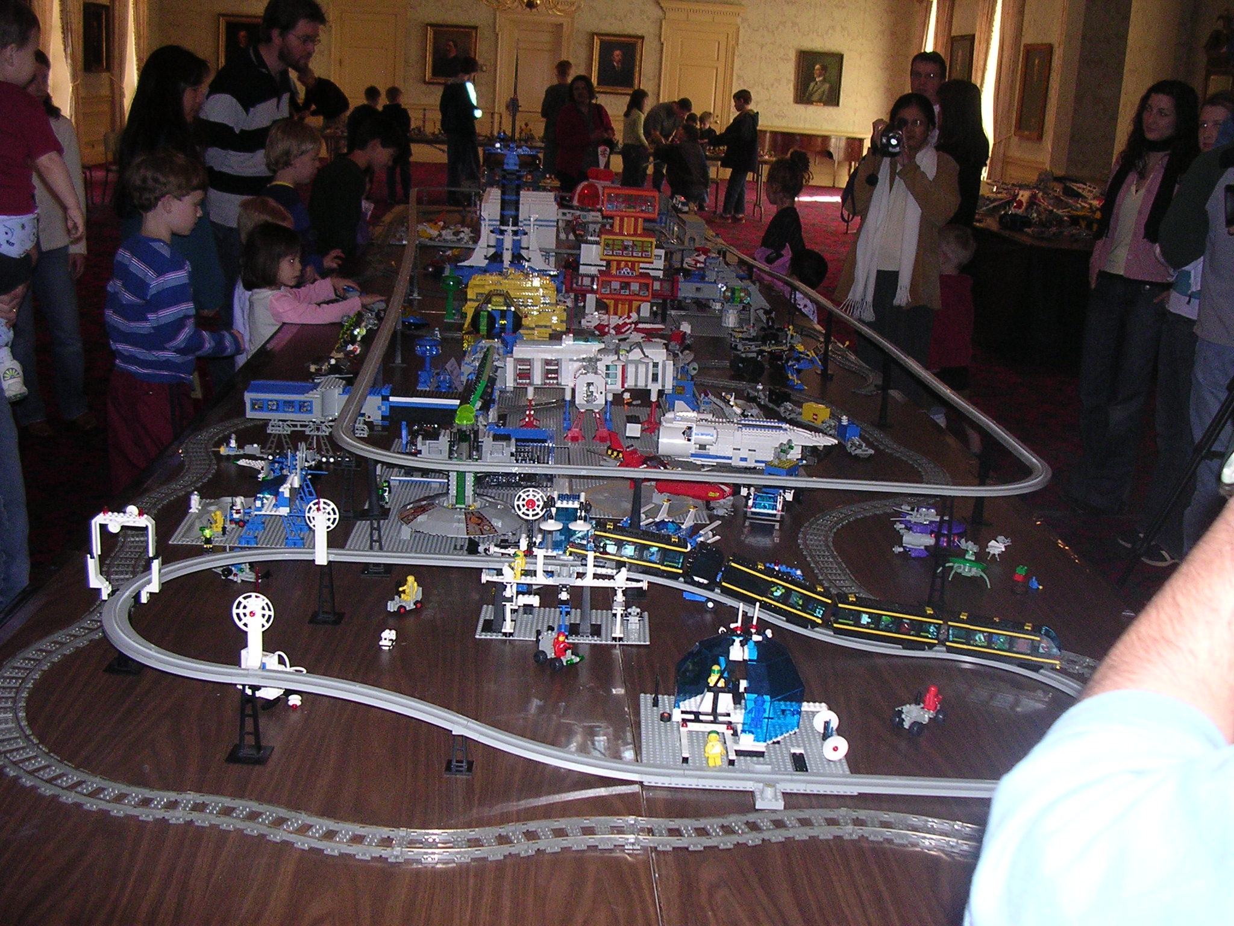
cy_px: 463
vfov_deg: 37.7
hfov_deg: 49.0
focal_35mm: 38
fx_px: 1355
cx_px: 617
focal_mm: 5.8
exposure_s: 1/60.1
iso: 287
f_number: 2.8
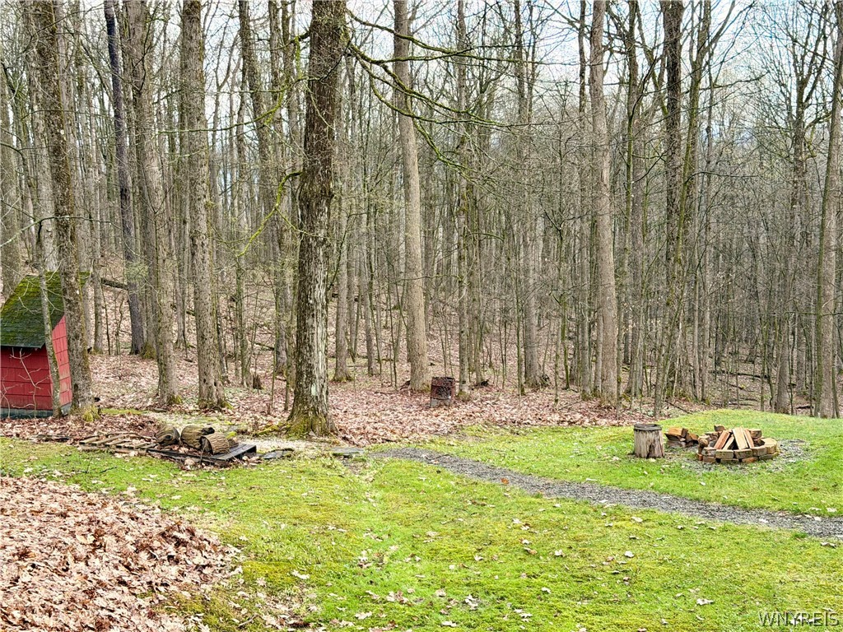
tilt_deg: -8.4
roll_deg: +1.6
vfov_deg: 30.3
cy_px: 316
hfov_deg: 39.7
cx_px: 422
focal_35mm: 48
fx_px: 1169
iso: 125
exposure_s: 1/209
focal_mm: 6.76
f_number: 1.78
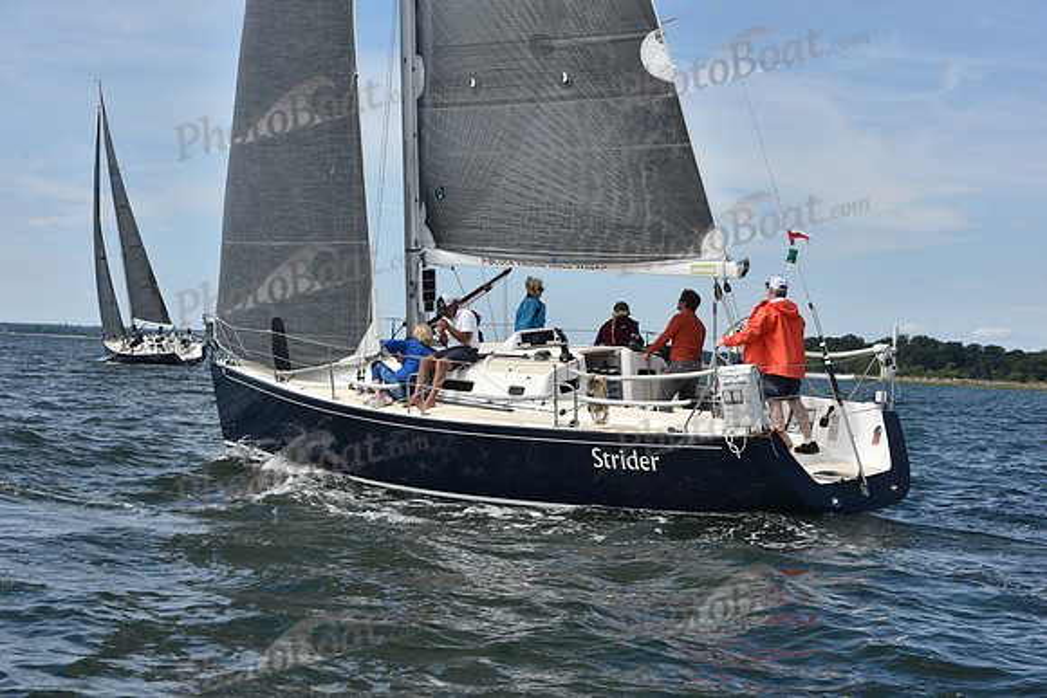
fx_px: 2036
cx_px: 524
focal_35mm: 70
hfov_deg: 28.8
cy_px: 349
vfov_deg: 19.5
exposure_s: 1/1000
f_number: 9
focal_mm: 70
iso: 320
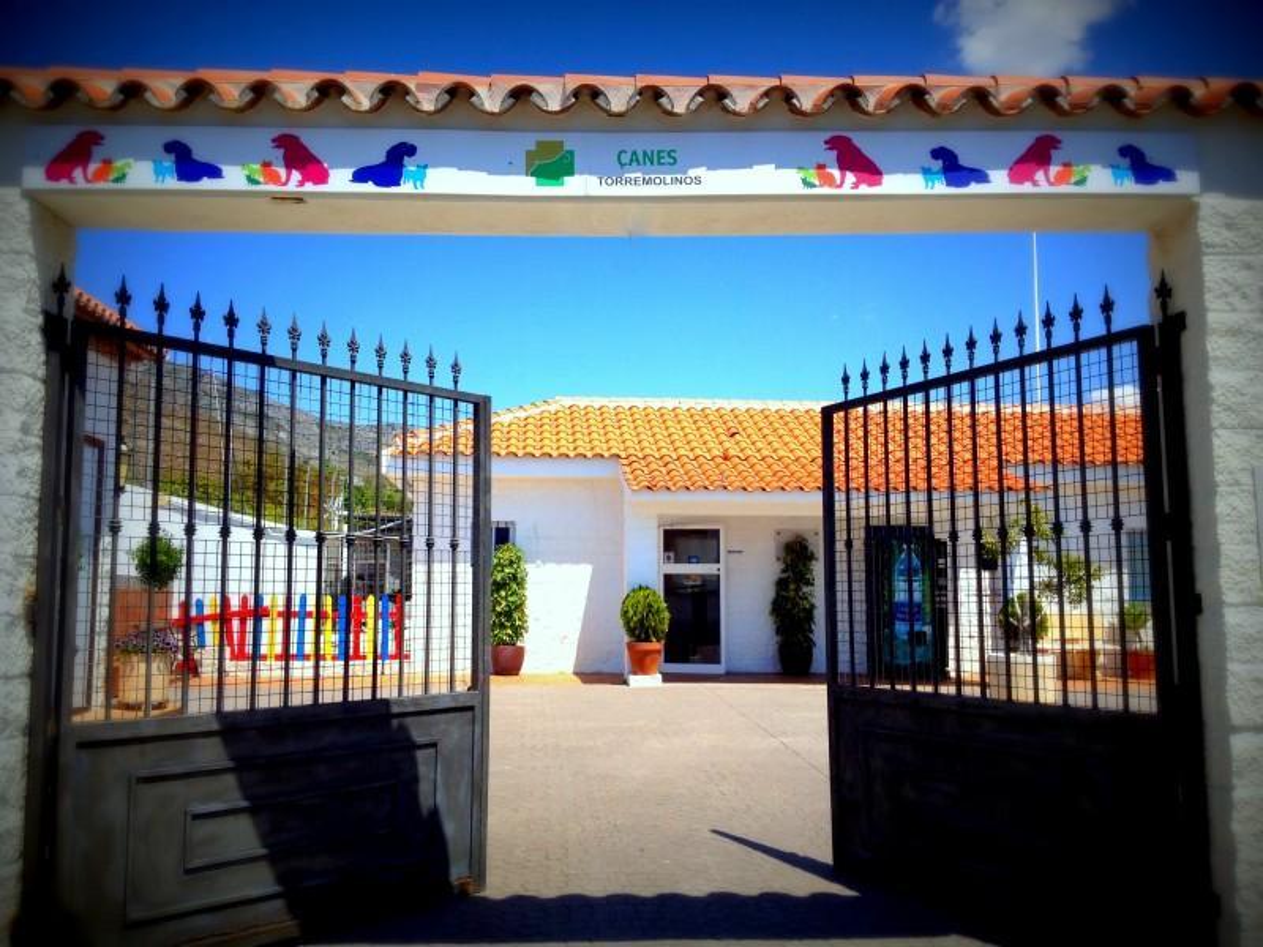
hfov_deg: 52.6
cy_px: 474
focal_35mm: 35
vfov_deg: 40.7
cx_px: 632
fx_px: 1277
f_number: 2.4
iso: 50
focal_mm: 4.28
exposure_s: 1/1905
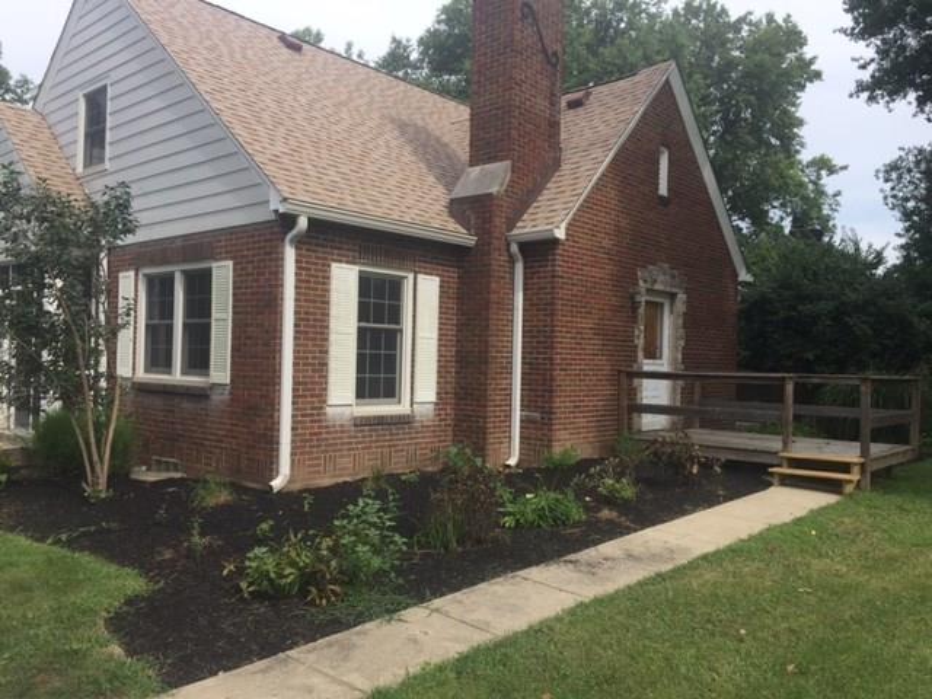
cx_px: 466
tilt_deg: +0.0
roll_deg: -2.5
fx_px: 781
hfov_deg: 61.7
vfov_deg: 48.2
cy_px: 350
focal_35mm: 29
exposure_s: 1/989
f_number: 2.2
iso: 32
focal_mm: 4.15
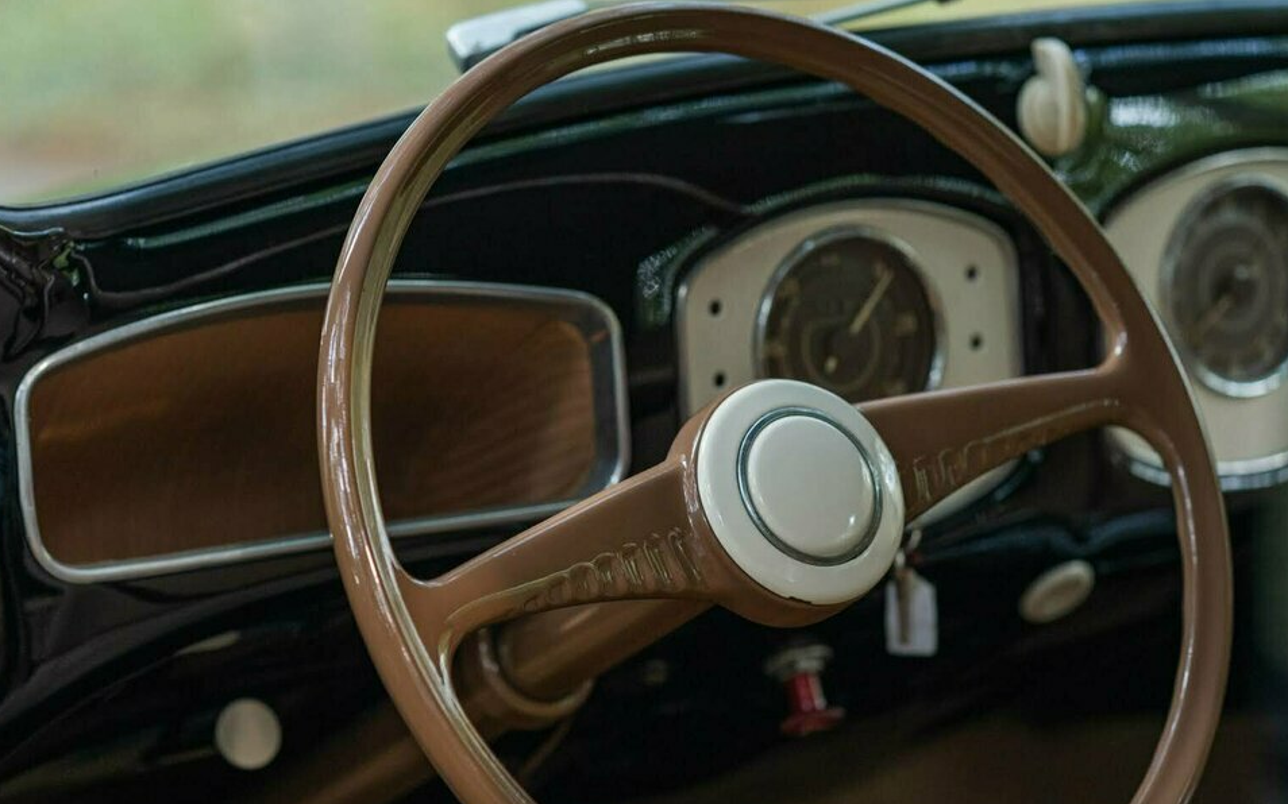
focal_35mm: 109
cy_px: 537
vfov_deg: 12.0
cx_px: 643
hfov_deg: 19.1
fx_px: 3826
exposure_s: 1/50
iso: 800
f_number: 3.2
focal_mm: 85
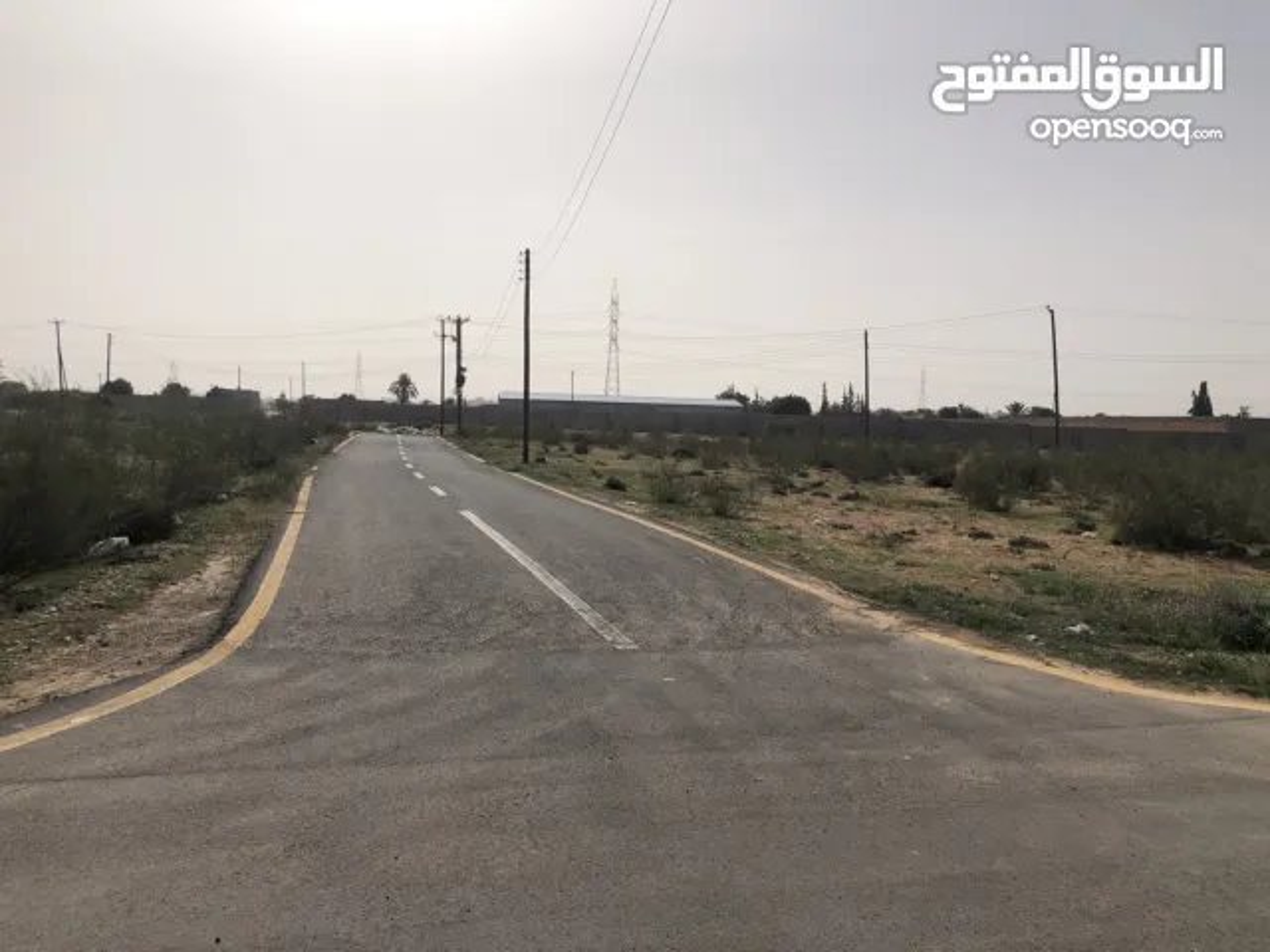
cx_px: 635
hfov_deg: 63.4
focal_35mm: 28
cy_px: 476
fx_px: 1027
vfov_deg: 49.7
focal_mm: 4
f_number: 1.8
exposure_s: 1/8130
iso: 20
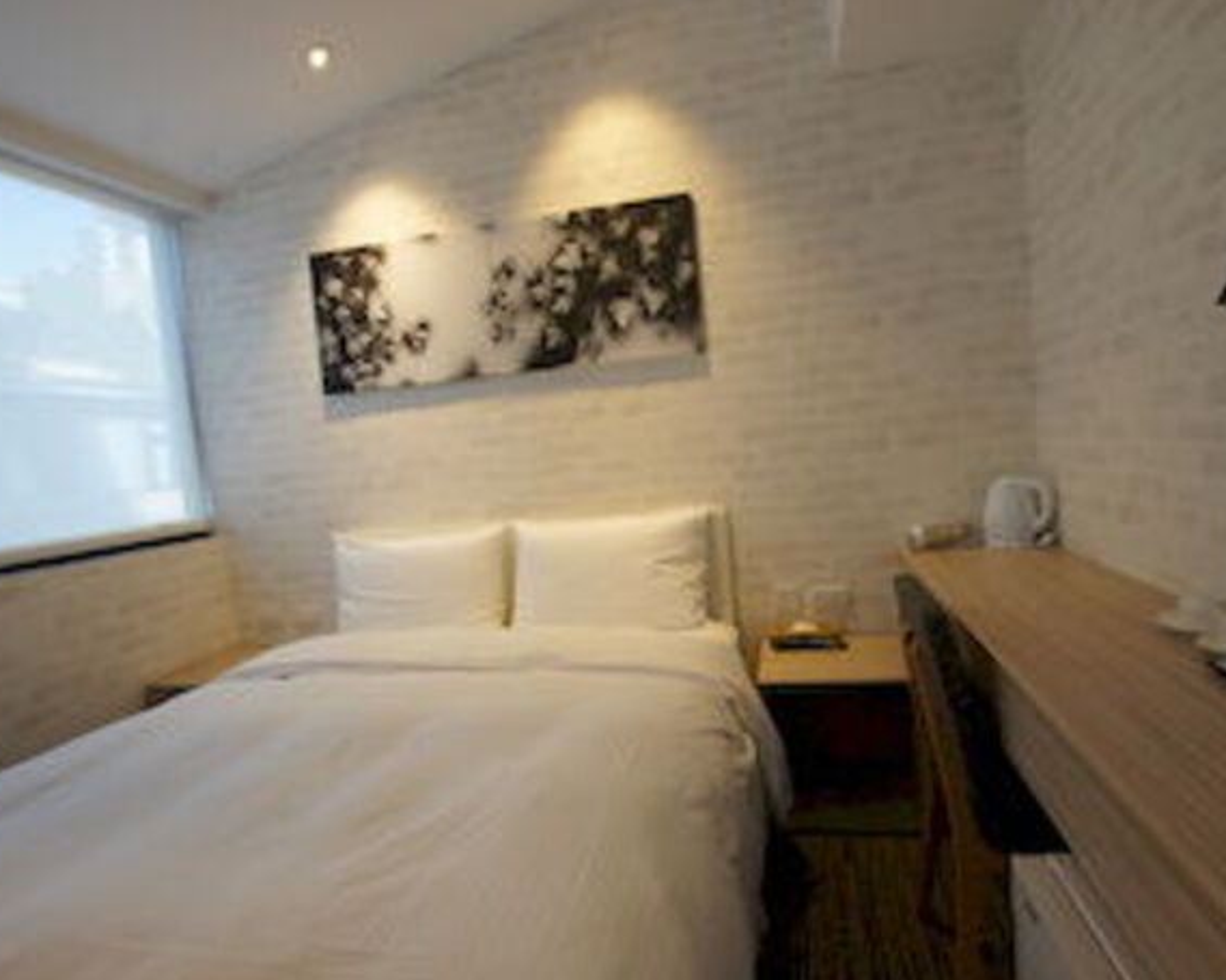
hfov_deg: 81.5
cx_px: 640
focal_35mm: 20
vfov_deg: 69.2
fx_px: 711
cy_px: 506
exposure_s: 1/15
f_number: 10
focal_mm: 11
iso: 400
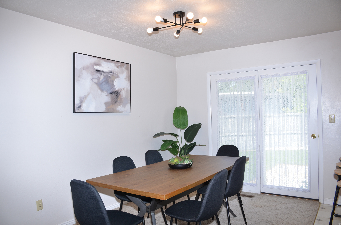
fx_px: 255
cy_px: 112
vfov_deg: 47.7
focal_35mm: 27
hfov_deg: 67.5
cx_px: 170
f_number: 5.6
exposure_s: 1/125
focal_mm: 18
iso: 250
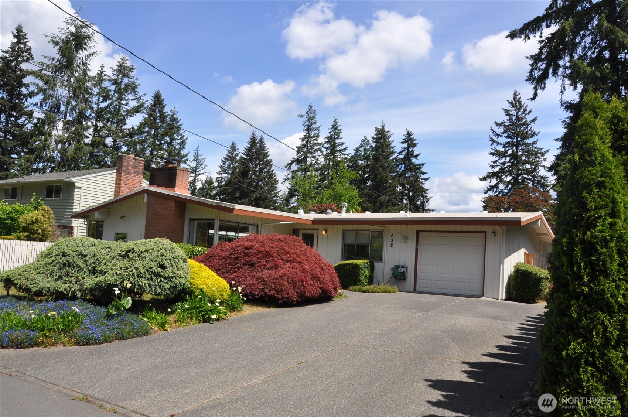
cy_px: 208
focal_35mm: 27
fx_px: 470
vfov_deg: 47.8
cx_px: 314
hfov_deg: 67.4
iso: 200
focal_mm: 18
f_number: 13
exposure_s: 1/160
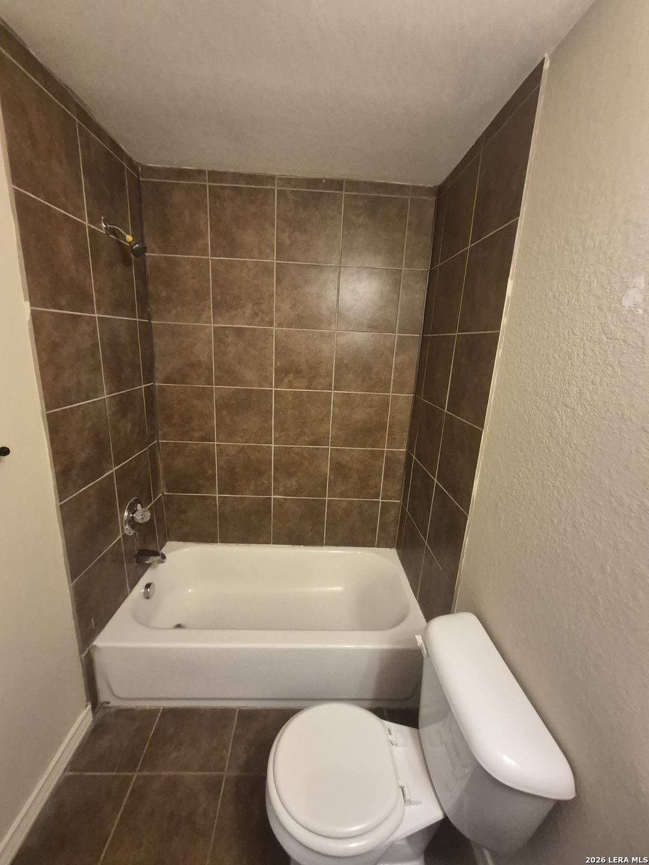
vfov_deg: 106.2
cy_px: 432
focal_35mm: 13
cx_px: 324
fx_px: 325
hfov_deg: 89.9
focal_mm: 1.74
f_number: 2.2
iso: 1000
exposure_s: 1/60
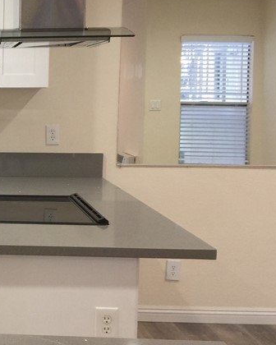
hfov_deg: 19.8
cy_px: 174
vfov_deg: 27.5
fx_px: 705
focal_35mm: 69
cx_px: -115
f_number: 2.2
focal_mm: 4.15
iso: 32
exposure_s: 1/30
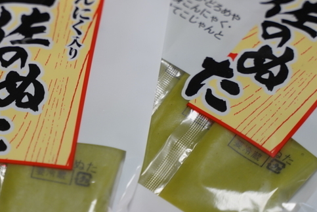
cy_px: 110
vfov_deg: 8.7
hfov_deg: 12.9
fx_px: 1401
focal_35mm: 159
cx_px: 79
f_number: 2.8
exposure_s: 1/160
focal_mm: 75
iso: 400
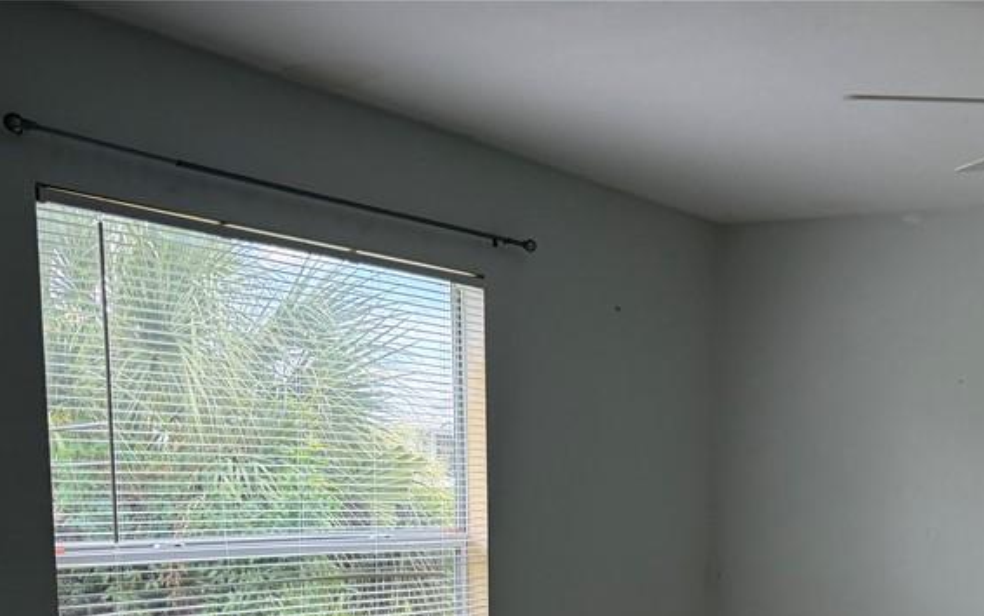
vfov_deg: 26.0
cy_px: 666
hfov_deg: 41.8
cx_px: 774
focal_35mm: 46
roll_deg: -2.1
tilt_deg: -8.0
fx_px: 1234
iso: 160
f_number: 1.78
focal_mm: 6.76
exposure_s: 1/235
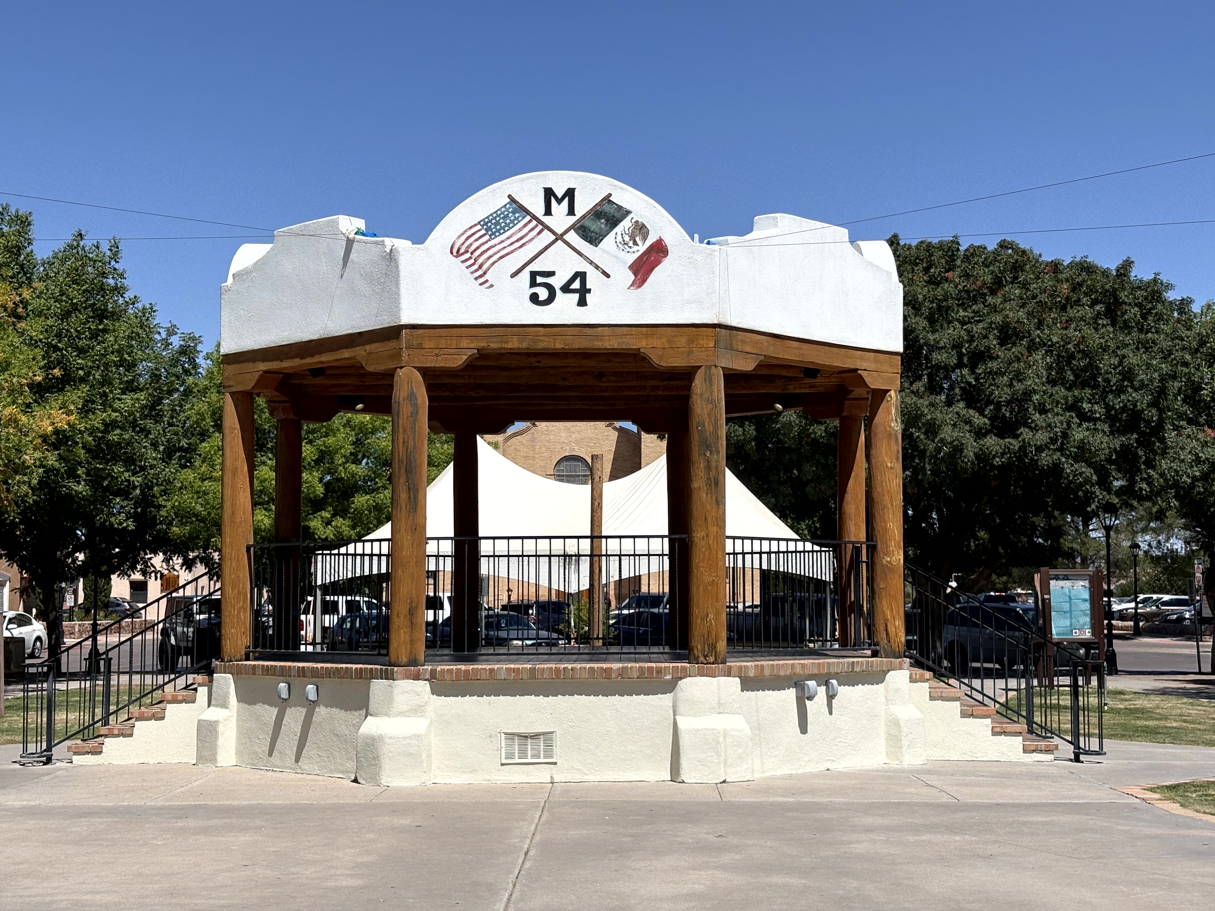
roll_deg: +0.8
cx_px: 608
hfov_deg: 36.8
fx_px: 1825
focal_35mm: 52
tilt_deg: +4.2
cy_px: 456
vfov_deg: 28.0
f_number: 1.6
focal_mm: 5.96
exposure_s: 1/4329
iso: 32
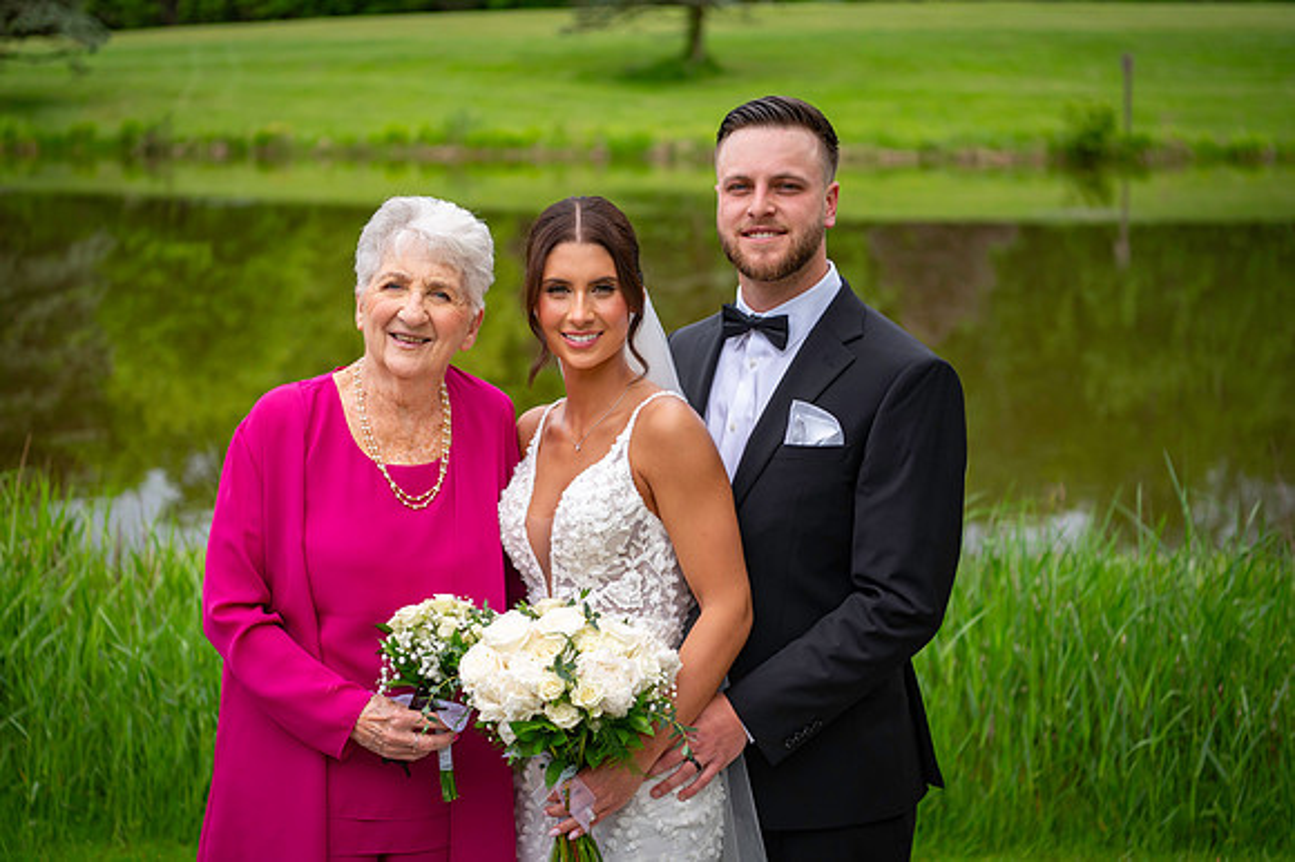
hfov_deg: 28.9
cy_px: 431
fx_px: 2517
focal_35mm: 70
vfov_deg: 19.4
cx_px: 648
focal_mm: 70
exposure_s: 1/3200
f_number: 3.2
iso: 640
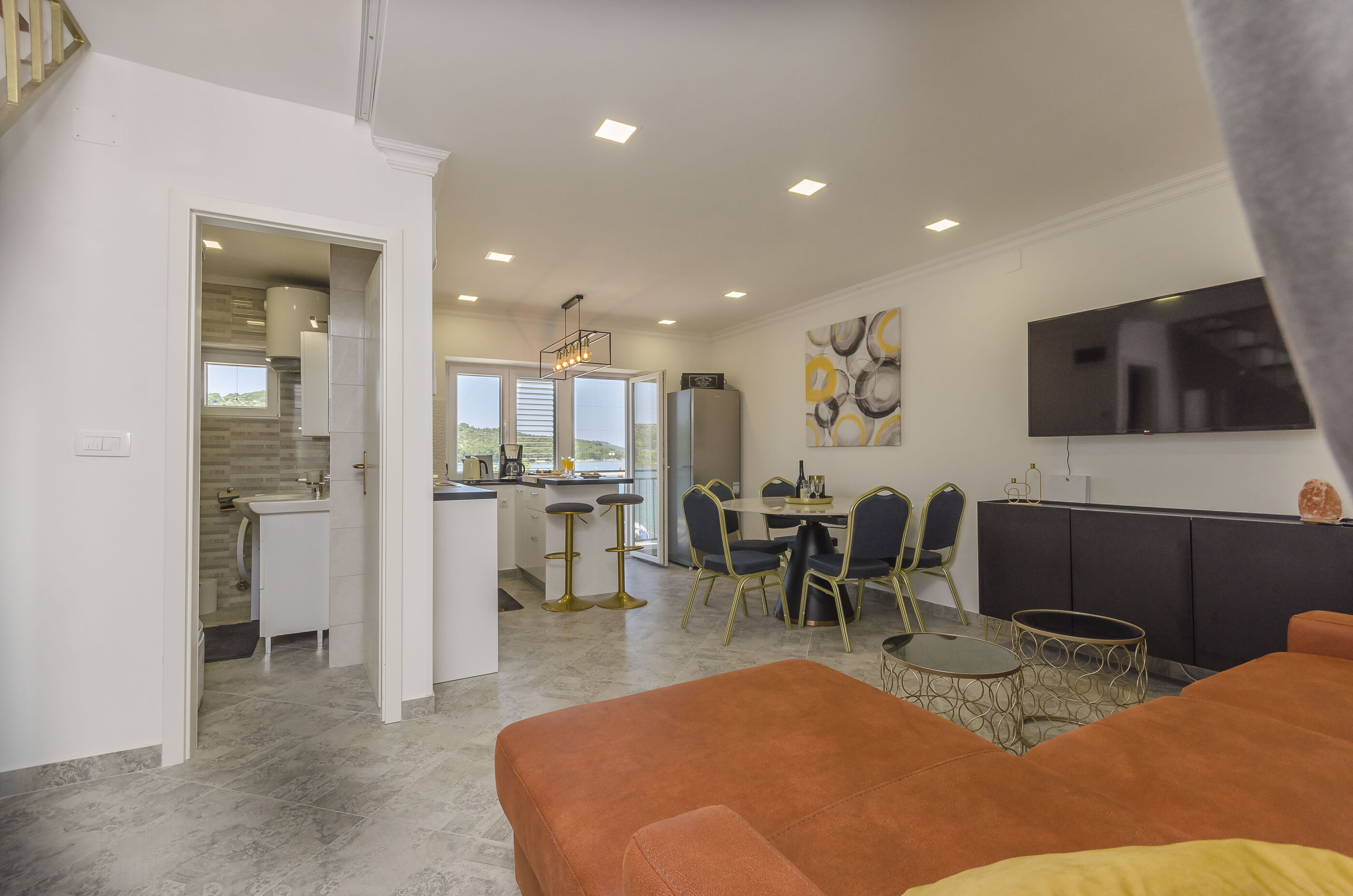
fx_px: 563
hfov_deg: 100.5
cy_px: 448
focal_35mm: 15
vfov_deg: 77.1
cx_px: 676
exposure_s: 1/80
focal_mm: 10
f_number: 9
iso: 100
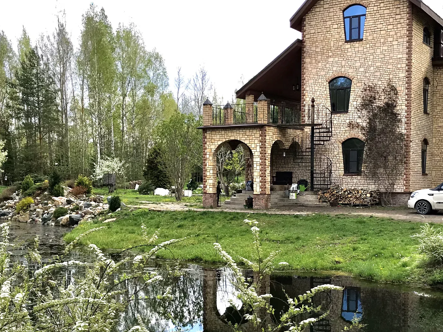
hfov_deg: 39.4
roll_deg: -0.1
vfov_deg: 30.1
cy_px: 217
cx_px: 278
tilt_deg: -2.1
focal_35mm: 48
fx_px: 614
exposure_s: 1/556
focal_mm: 3.99
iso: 20
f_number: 1.8
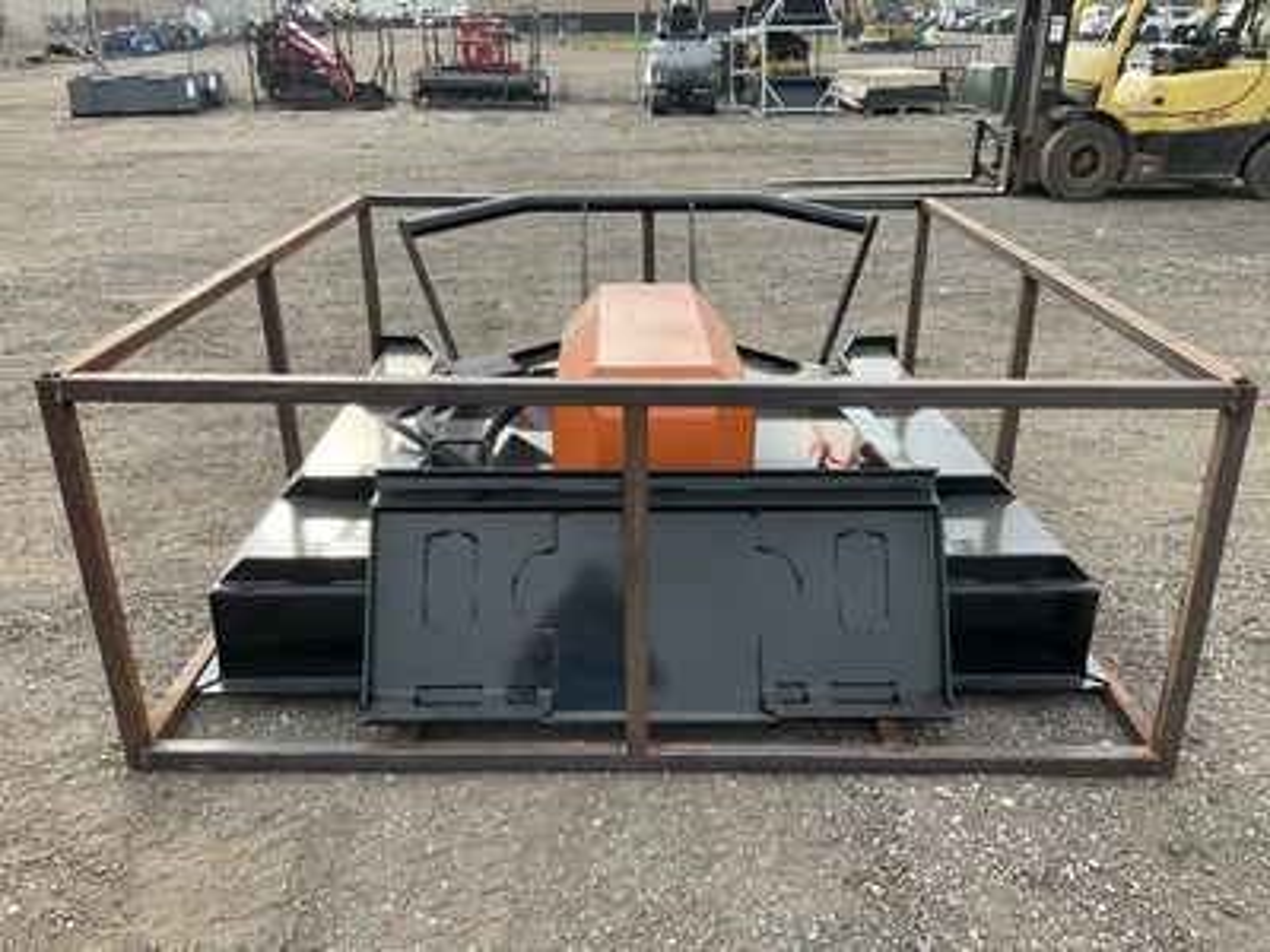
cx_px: 635
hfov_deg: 61.7
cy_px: 476
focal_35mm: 29
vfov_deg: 48.2
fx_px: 1064
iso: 25
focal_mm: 3
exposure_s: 1/358
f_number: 1.8
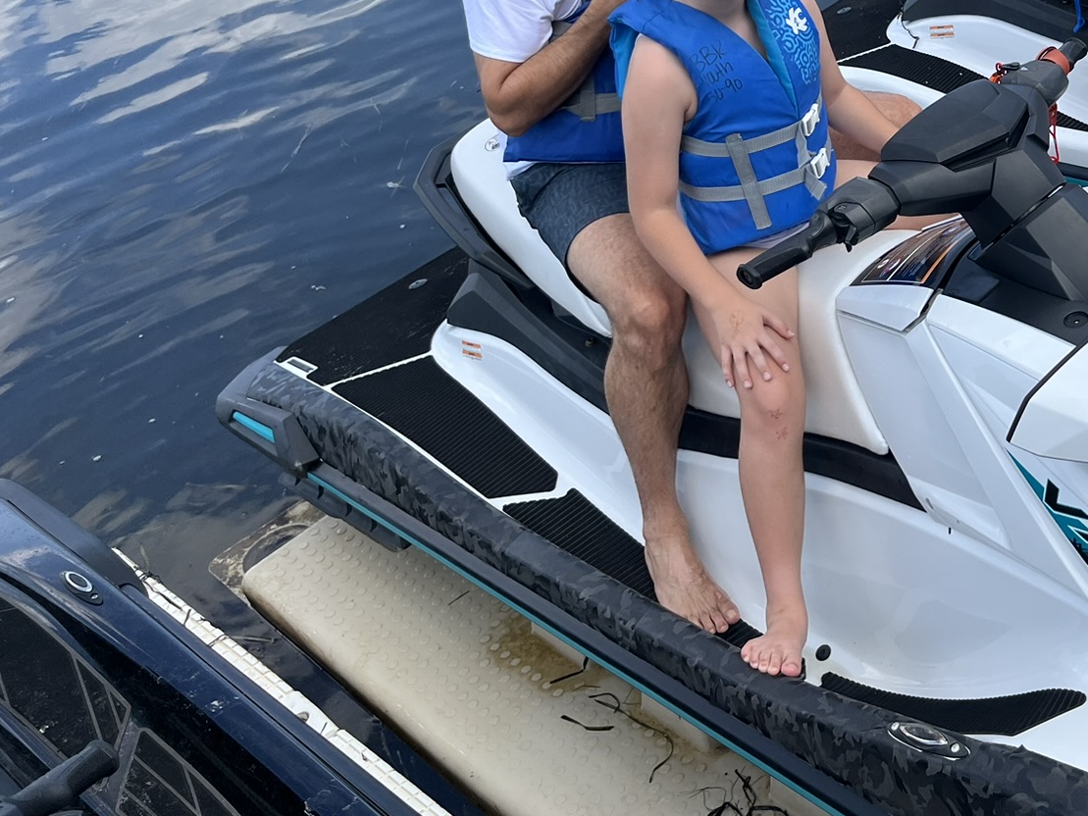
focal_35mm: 48
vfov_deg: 29.6
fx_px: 1509
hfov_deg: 37.0
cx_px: 991
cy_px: 164
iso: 50
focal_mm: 5.1
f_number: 1.6
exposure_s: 1/2410
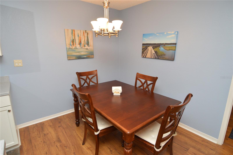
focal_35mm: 18
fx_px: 116
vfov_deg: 67.3
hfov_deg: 90.1
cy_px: 78
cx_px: 116
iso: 500
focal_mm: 12
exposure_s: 1/60
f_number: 4
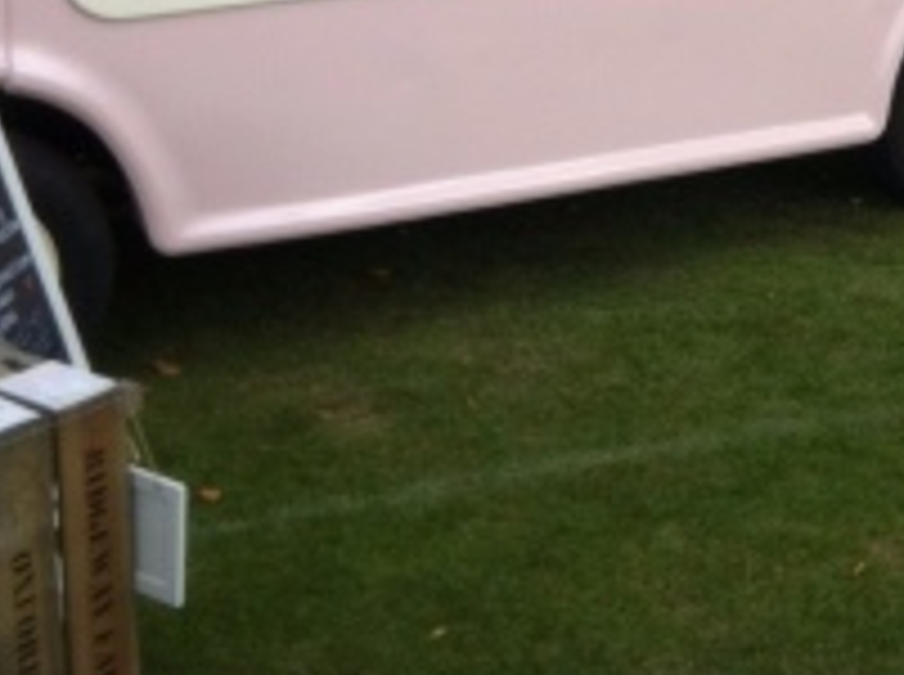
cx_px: 828
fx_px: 2320
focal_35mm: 89
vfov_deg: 15.9
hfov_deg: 21.5
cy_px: -130
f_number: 2.8
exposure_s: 1/973
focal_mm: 3.85
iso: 80
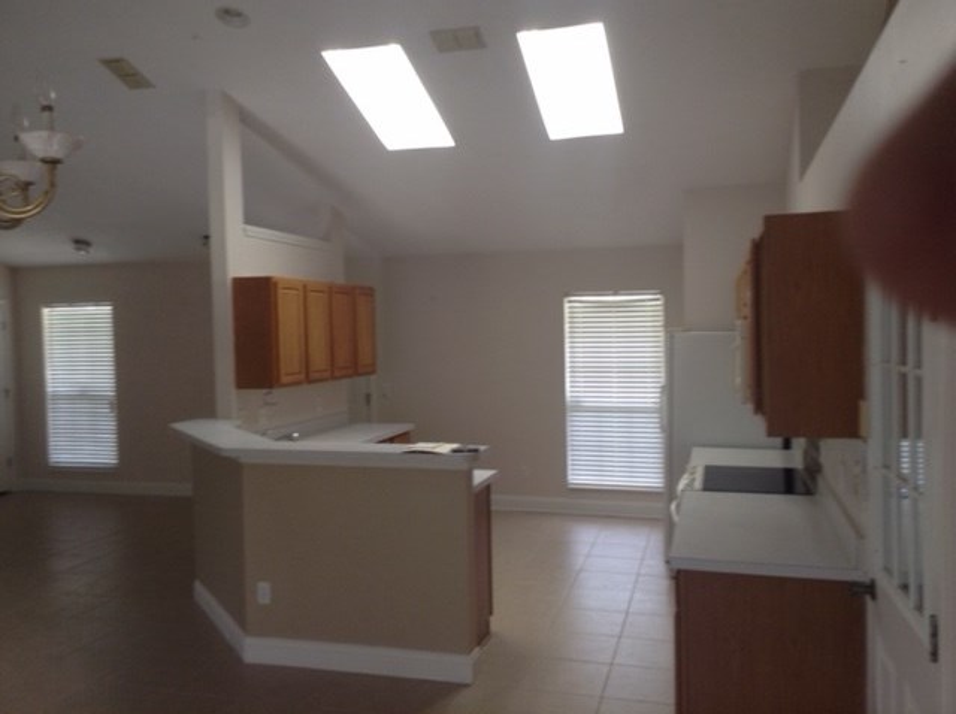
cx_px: 478
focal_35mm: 33
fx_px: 910
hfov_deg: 55.4
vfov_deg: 42.8
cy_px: 357
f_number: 2.4
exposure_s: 1/24
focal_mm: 3.3
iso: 32
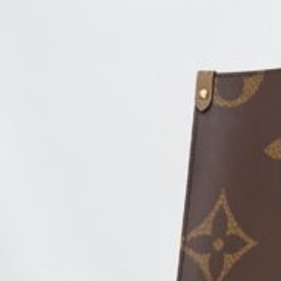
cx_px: 498
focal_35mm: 238
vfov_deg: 7.3
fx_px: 2186
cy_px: 269
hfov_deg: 7.2
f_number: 6.3
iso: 640
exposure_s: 1/8
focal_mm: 50
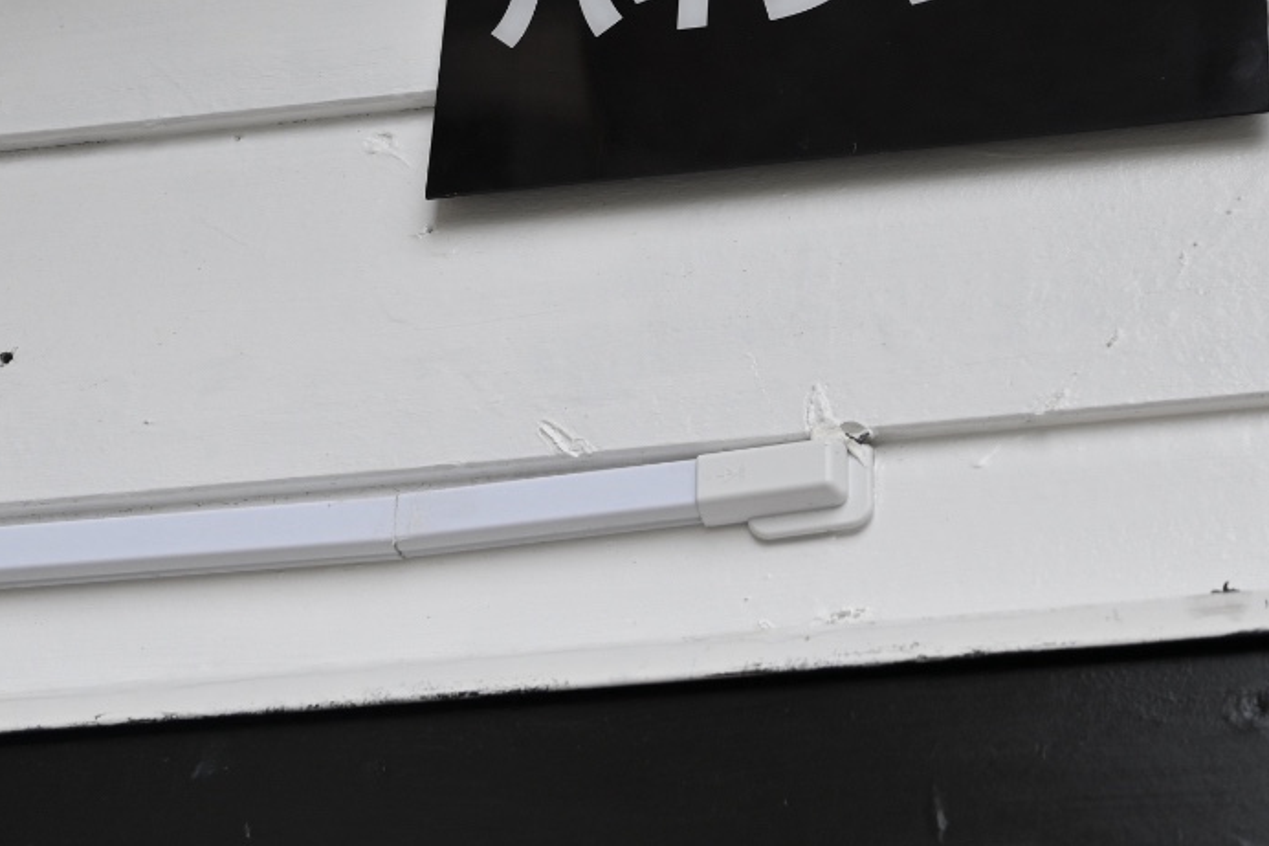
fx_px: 3630
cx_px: 831
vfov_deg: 13.1
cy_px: -11
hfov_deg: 19.8
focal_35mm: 103
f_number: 5
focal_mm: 44
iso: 100
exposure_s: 1/400
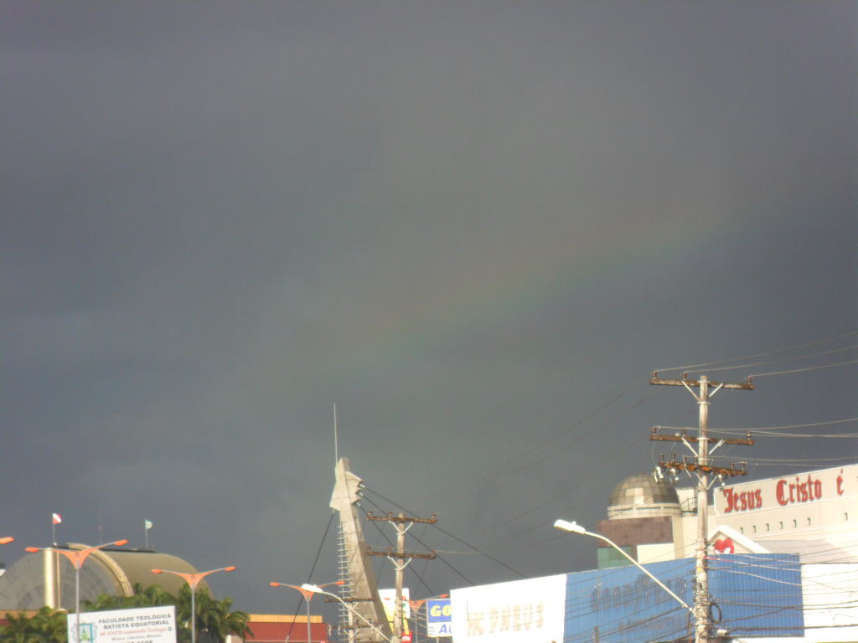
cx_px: 429
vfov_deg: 11.0
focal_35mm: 135
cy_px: 322
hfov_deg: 14.6
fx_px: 3346
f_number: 5.9
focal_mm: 24.5
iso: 80
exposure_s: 1/180
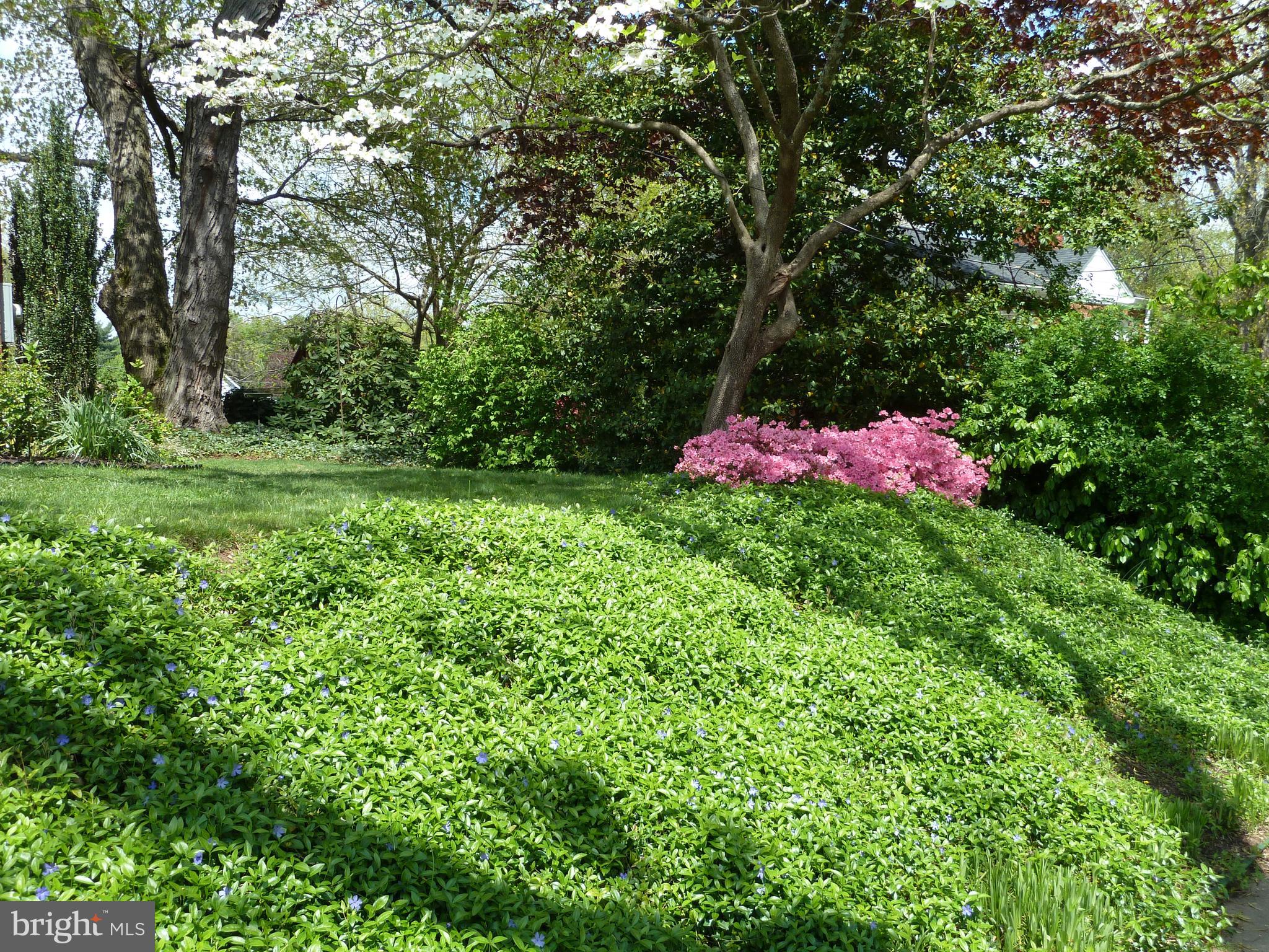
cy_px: 476
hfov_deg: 56.8
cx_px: 634
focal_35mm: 32
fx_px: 1173
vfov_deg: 44.2
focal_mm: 5.3
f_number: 4
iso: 80
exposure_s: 1/250
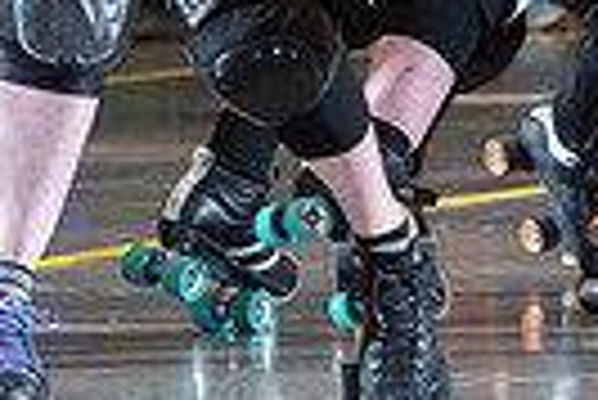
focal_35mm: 568
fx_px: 9445
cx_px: 400
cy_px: -285
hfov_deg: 3.6
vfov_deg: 2.4
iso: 640
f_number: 5.6
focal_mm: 130
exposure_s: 1/160
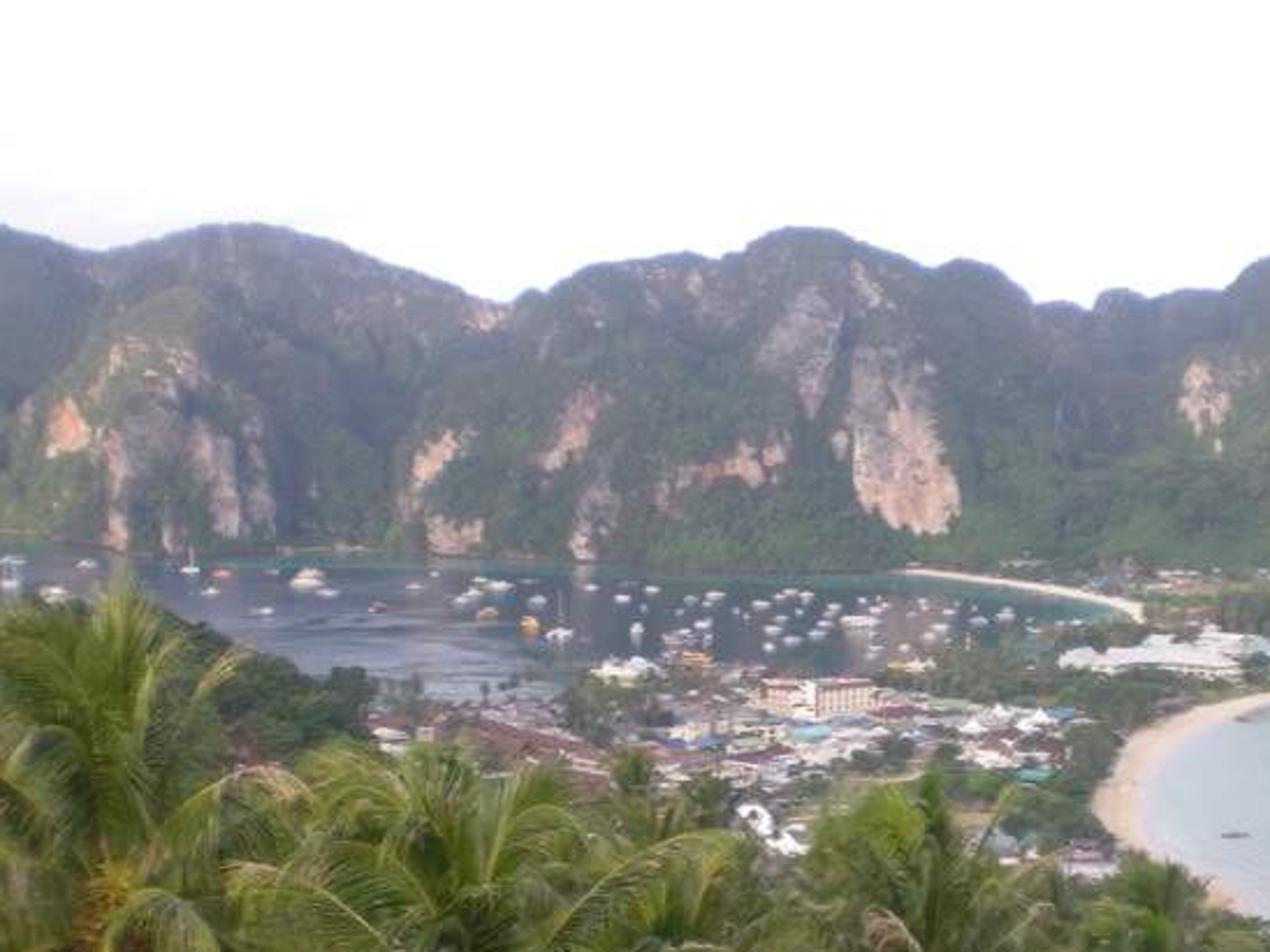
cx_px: 776
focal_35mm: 71
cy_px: 725
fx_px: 2605
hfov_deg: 27.3
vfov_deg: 20.5
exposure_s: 1/110
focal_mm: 6.3
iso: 50
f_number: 3.1
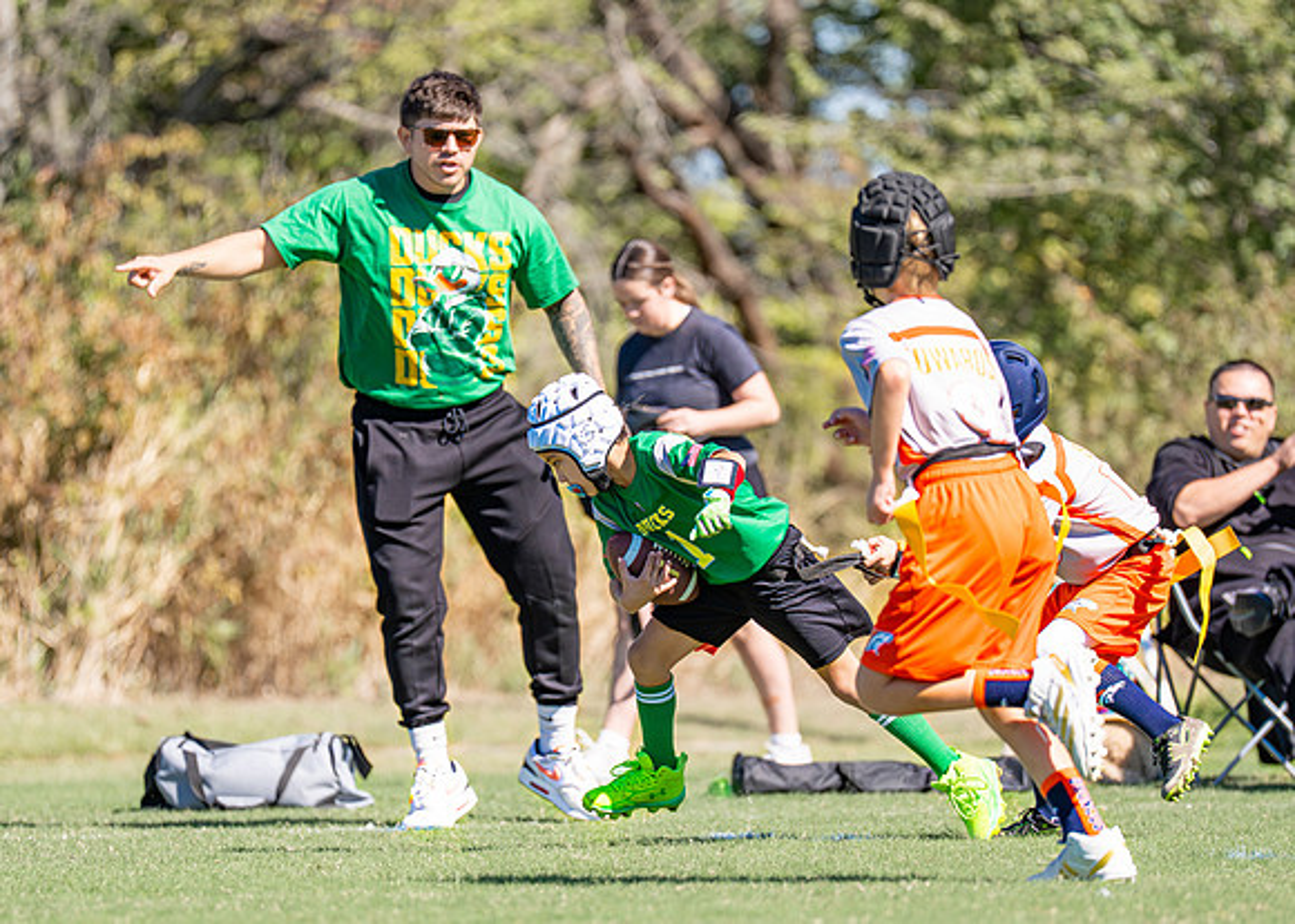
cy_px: 545
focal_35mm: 341
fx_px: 12529
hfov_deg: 5.9
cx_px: 624
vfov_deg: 4.2
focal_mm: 200
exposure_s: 1/2500
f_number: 2.8
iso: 200
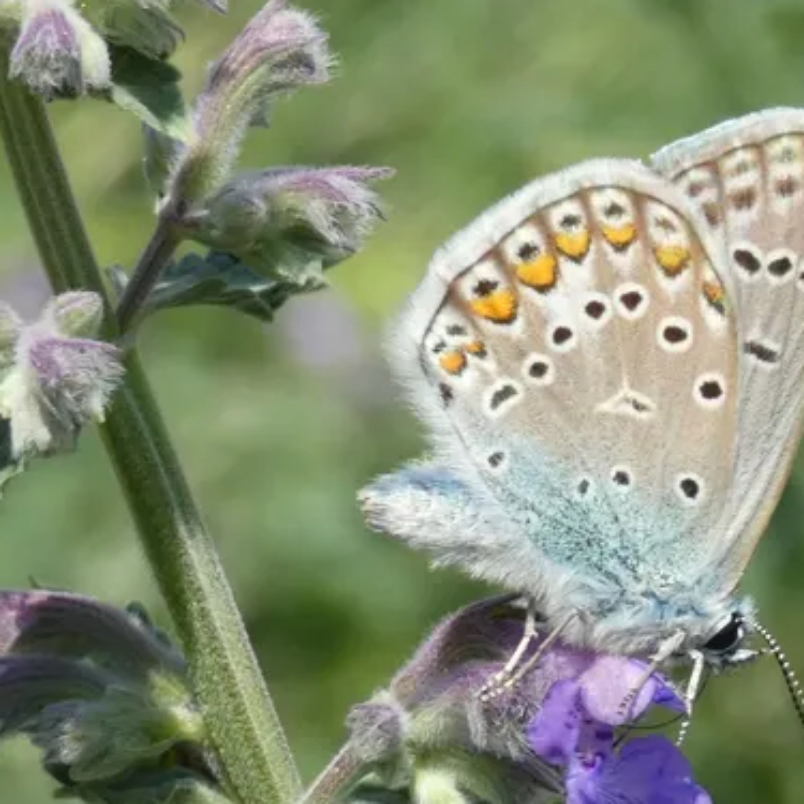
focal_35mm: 181
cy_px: 489
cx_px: 656
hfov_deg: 9.6
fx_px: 4756
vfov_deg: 9.7
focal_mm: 21.5
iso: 80
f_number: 5.1
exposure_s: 1/320
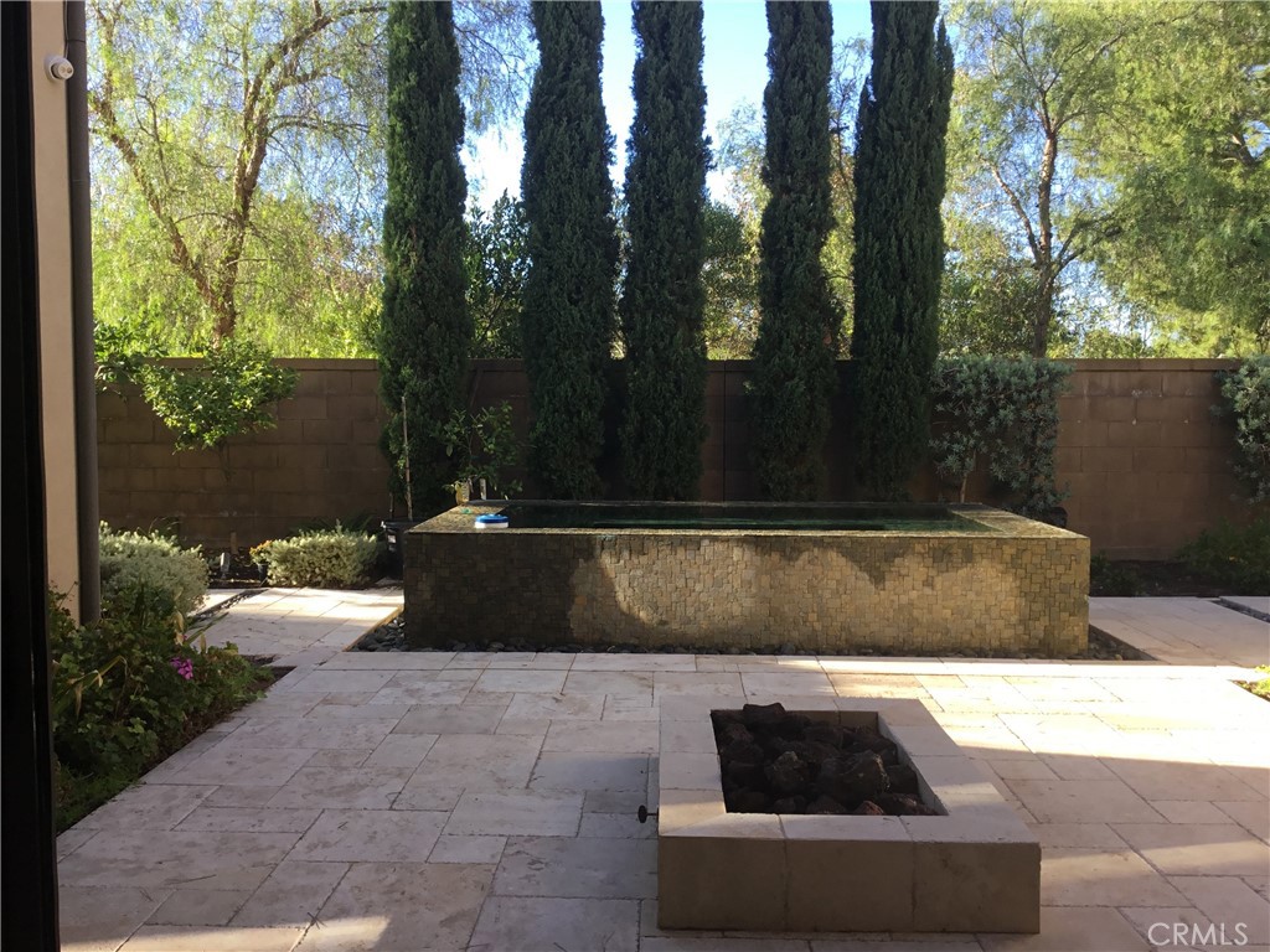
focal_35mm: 31
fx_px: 1137
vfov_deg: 45.4
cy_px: 476
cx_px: 635
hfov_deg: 58.4
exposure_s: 1/186
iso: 25
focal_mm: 3.3
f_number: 2.4
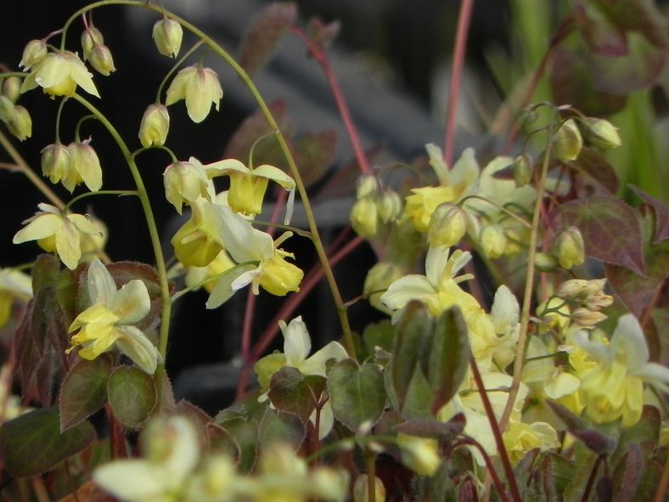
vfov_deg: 1.6
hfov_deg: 2.2
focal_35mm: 918
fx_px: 17742
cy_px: 297
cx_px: 236
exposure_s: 1/800
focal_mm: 120
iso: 160
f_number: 5
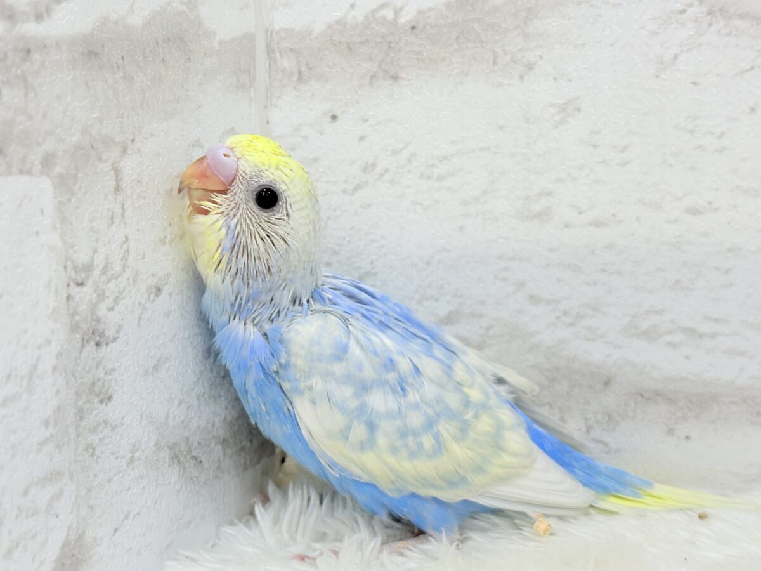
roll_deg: +3.3
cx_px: 380
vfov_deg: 28.0
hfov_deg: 36.8
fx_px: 1143
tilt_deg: -10.2
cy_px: 286
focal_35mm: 52
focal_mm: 5.96
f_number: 1.6
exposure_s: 1/100
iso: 64
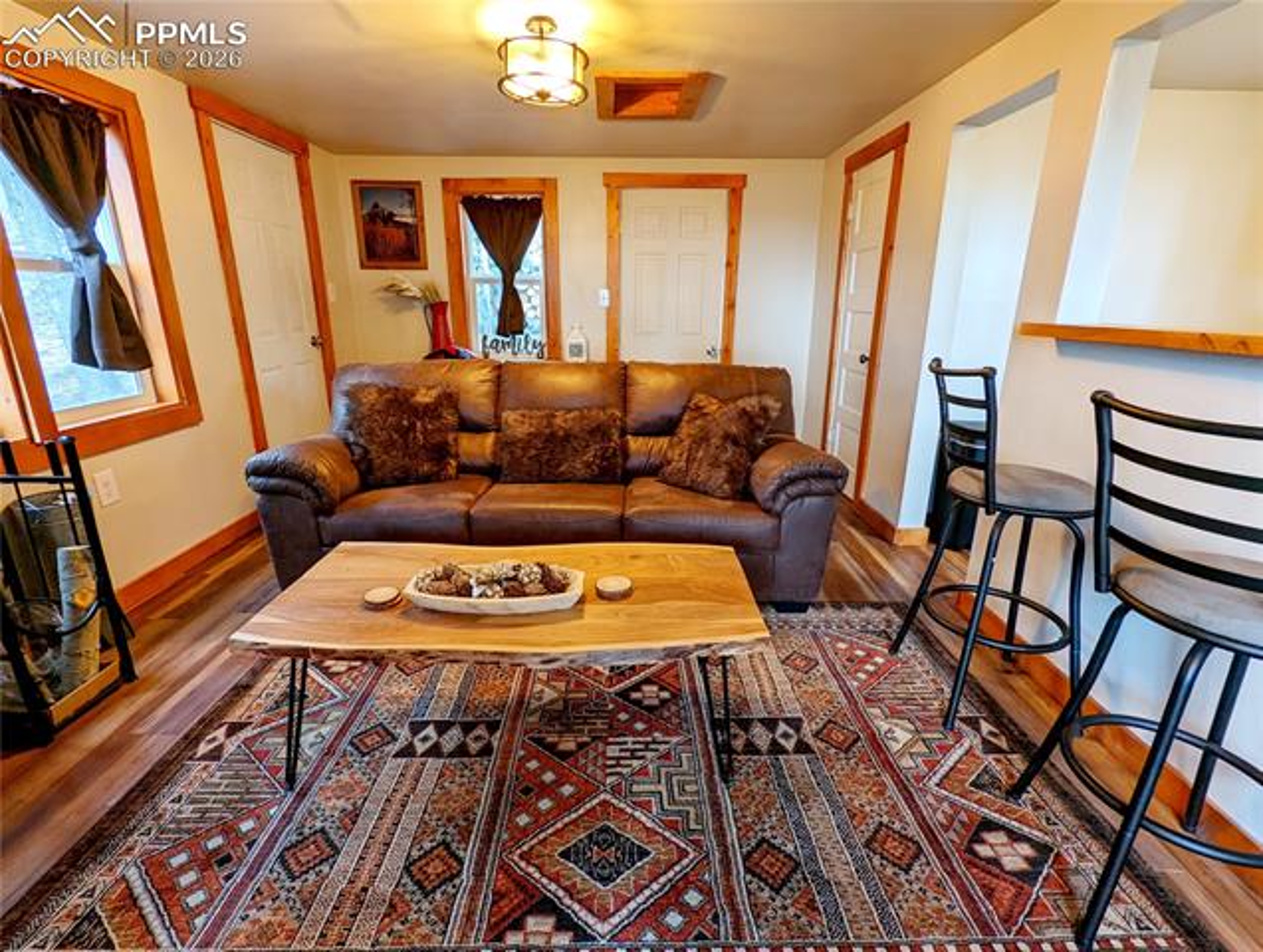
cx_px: 632
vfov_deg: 78.3
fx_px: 585
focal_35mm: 16
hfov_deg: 94.4
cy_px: 476
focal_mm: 2.35
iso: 88
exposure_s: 1/24
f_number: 2.2
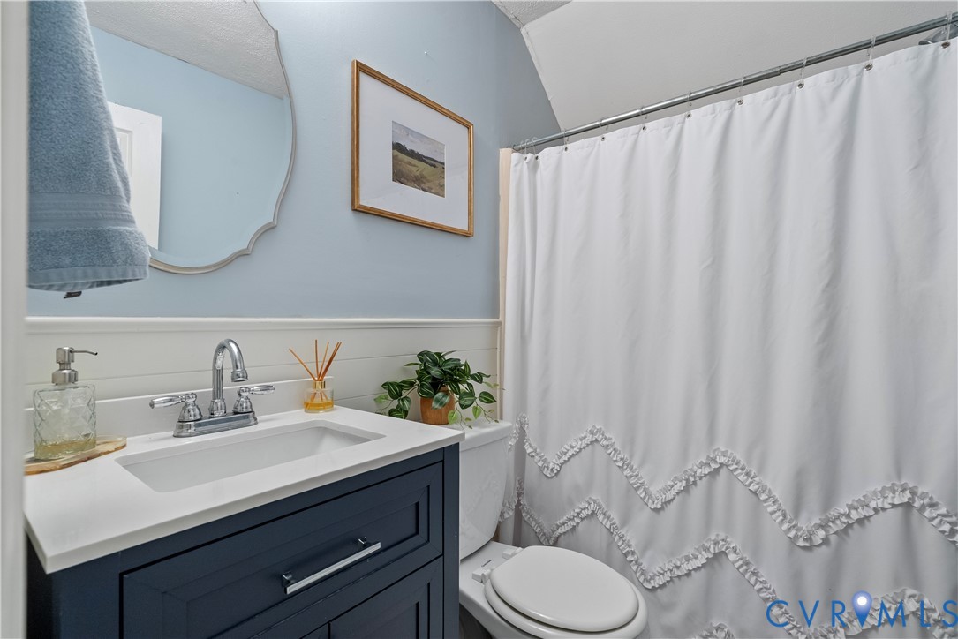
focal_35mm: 16
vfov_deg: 73.8
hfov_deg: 96.7
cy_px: 320
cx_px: 479
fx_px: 426
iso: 800
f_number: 8
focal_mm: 16
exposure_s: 1/6
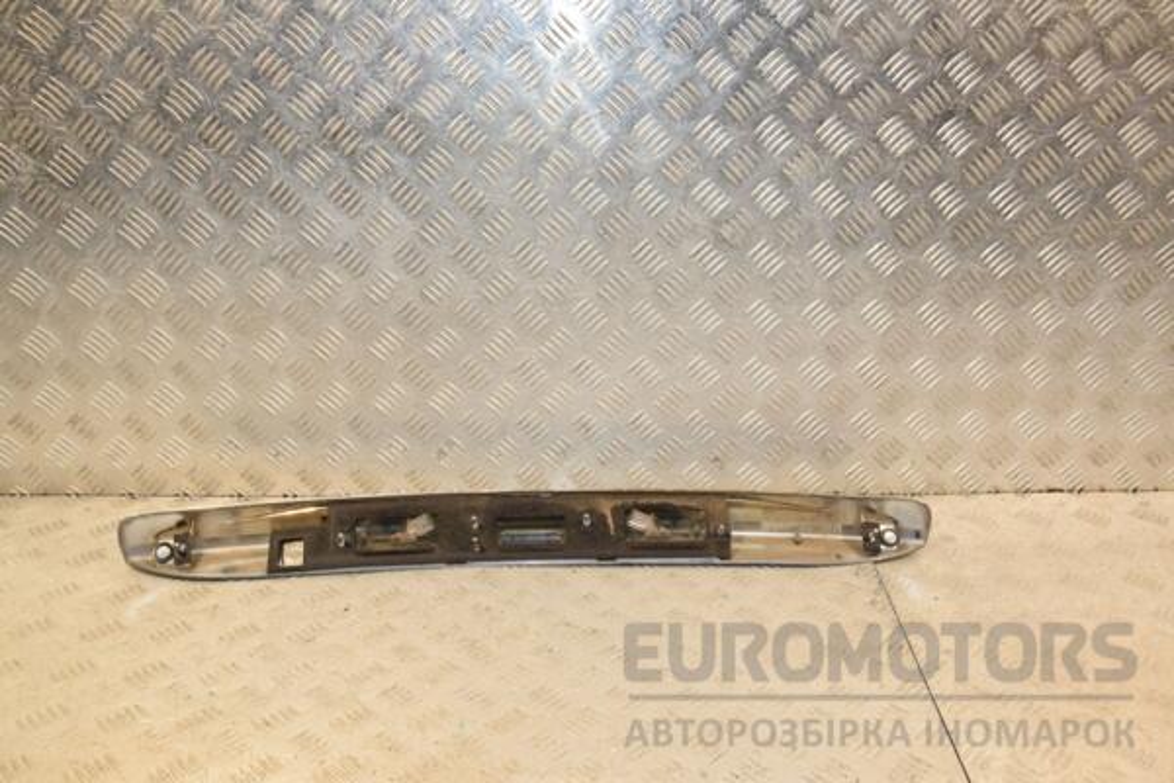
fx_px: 1174
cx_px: 587
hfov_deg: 53.1
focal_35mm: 36
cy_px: 392
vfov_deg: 36.9
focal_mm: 24
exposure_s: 1/200
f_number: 7.1
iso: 800
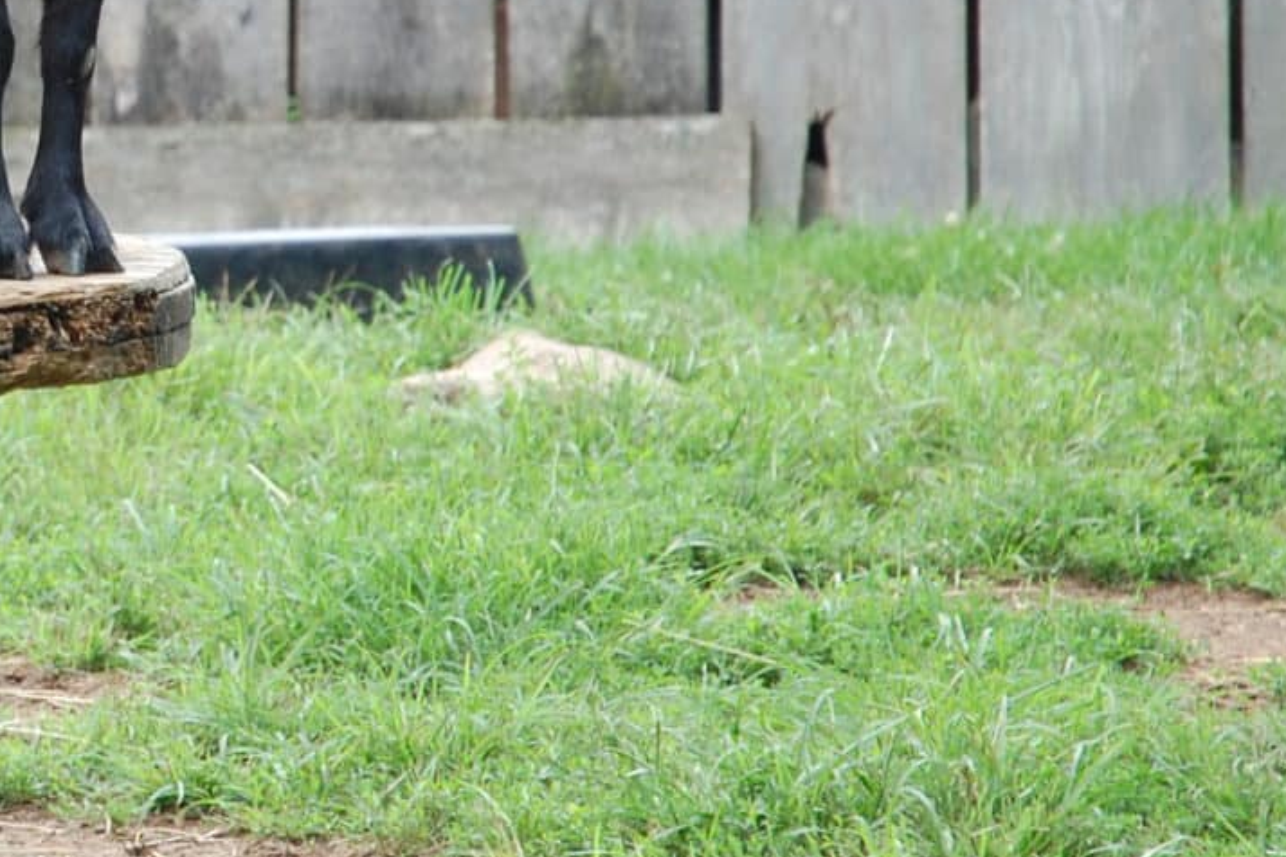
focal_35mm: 301
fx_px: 10752
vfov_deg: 4.6
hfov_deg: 6.8
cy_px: 194
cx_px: -204
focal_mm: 70
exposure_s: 1/250
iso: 400
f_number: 4.5
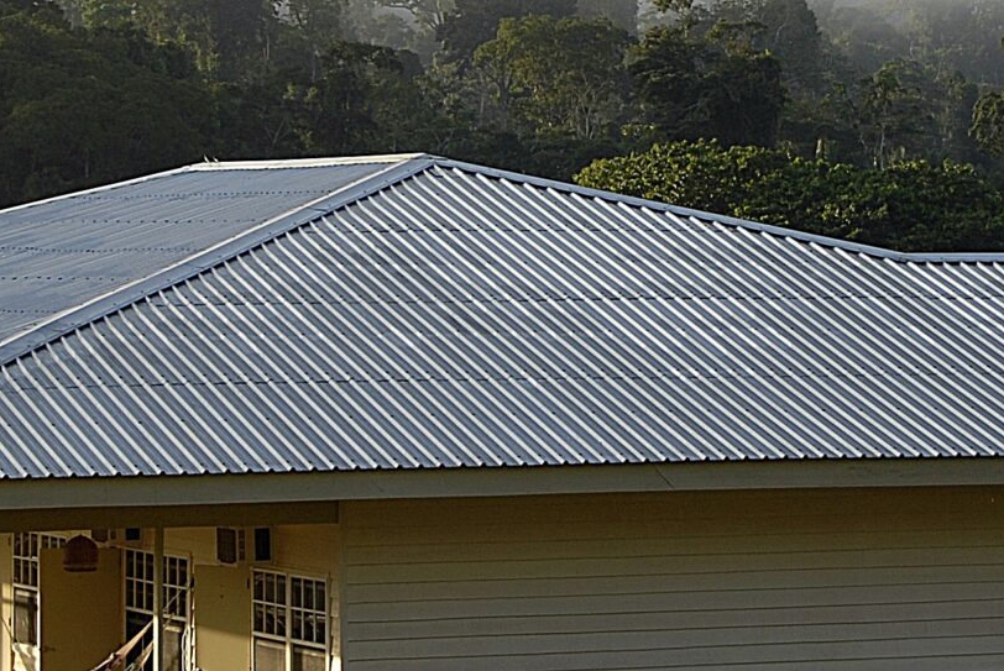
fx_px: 4622
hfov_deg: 12.4
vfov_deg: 8.3
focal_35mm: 166
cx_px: 566
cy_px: 150
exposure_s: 1/160
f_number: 6.3
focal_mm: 35
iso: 100
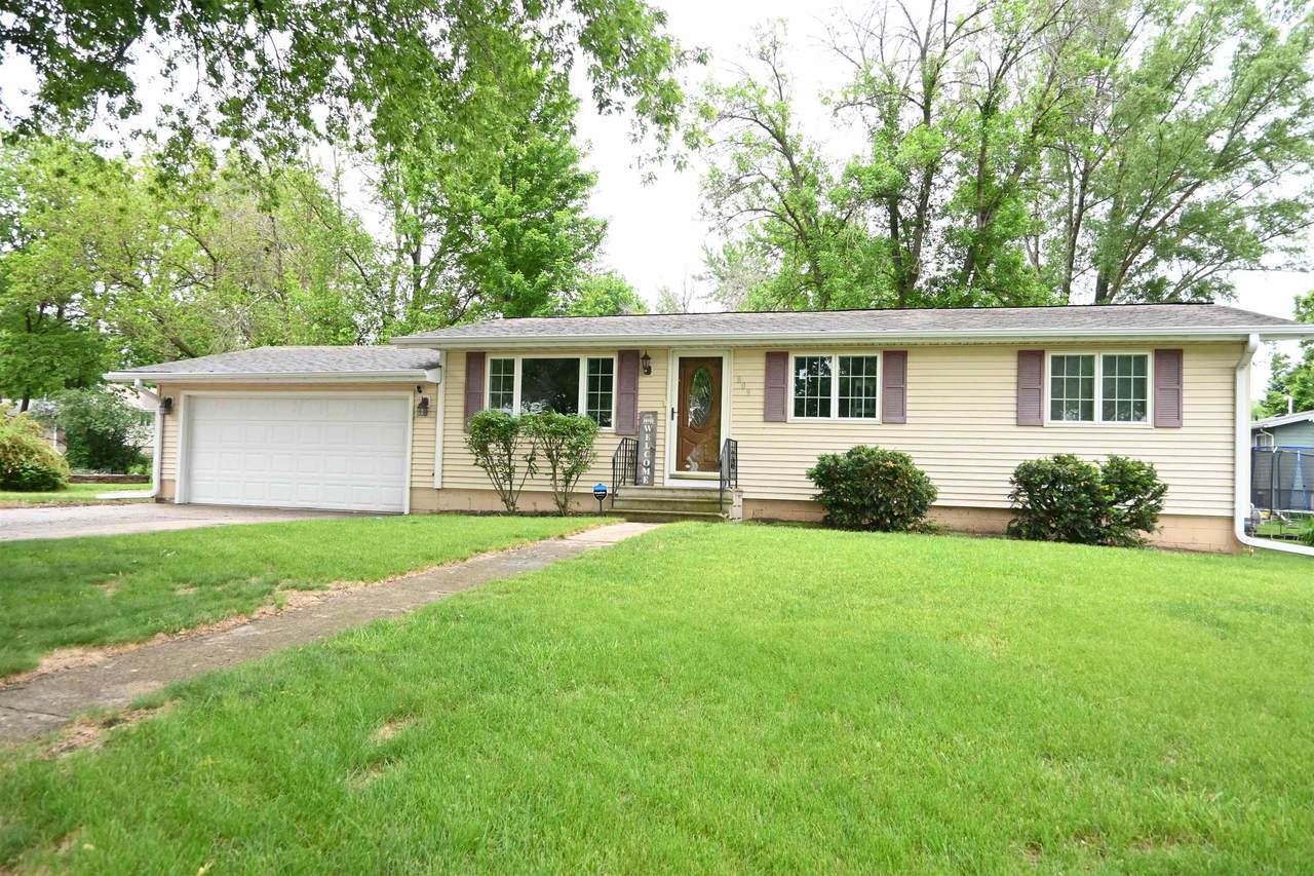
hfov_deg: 73.8
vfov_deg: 53.1
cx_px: 657
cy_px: 438
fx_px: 876
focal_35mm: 24
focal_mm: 16
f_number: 4.5
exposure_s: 1/1000
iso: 4000
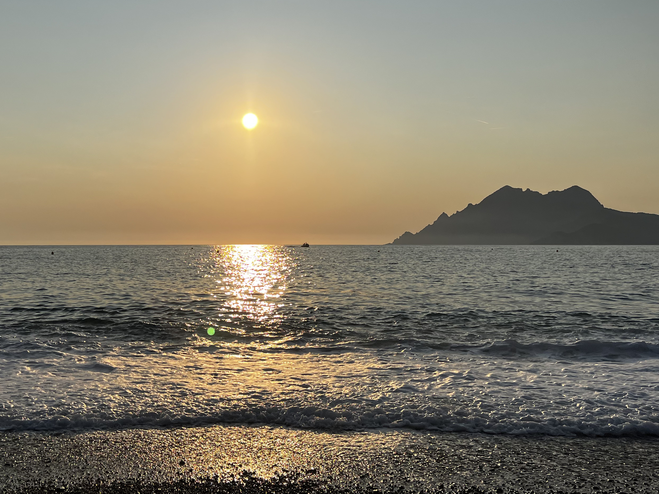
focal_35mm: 42
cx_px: 233
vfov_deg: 34.3
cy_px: 223
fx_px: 800
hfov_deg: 44.3
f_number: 1.5
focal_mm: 5.7
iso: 50
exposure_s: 1/14286
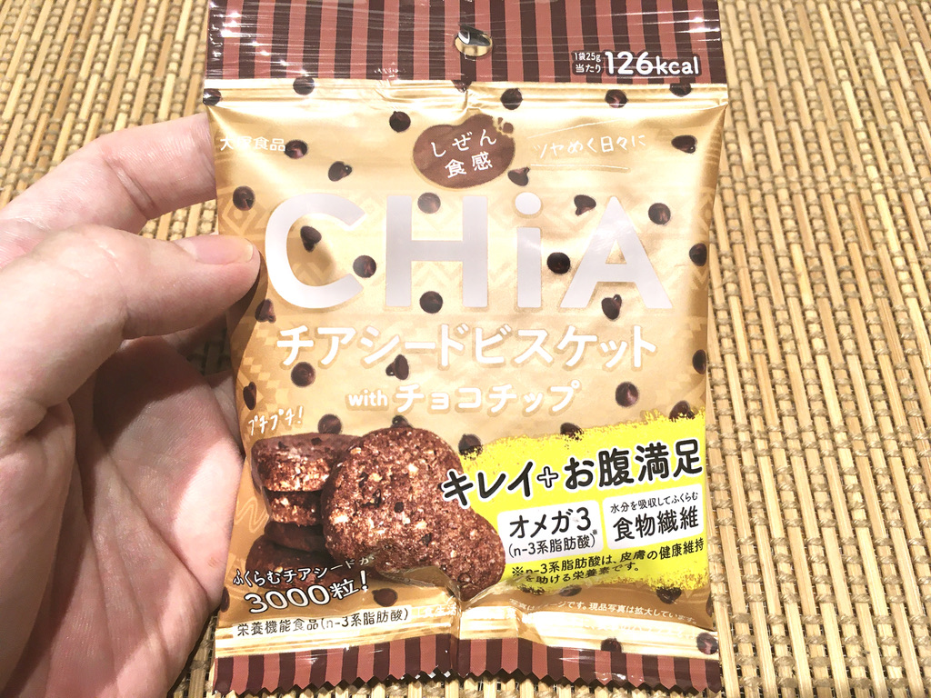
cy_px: 349
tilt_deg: -62.1
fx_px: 780
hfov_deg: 61.7
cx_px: 466
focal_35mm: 29
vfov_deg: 48.2
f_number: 2.2
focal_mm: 4.15
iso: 25
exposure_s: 1/40
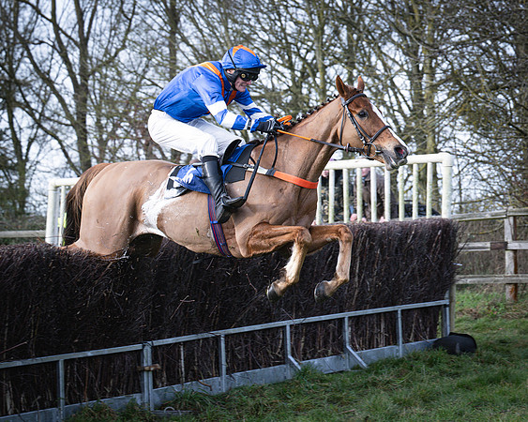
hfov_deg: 17.1
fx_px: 1759
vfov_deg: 13.7
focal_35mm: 113
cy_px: 218
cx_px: 327
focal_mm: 70
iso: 400
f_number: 4
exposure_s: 1/1000
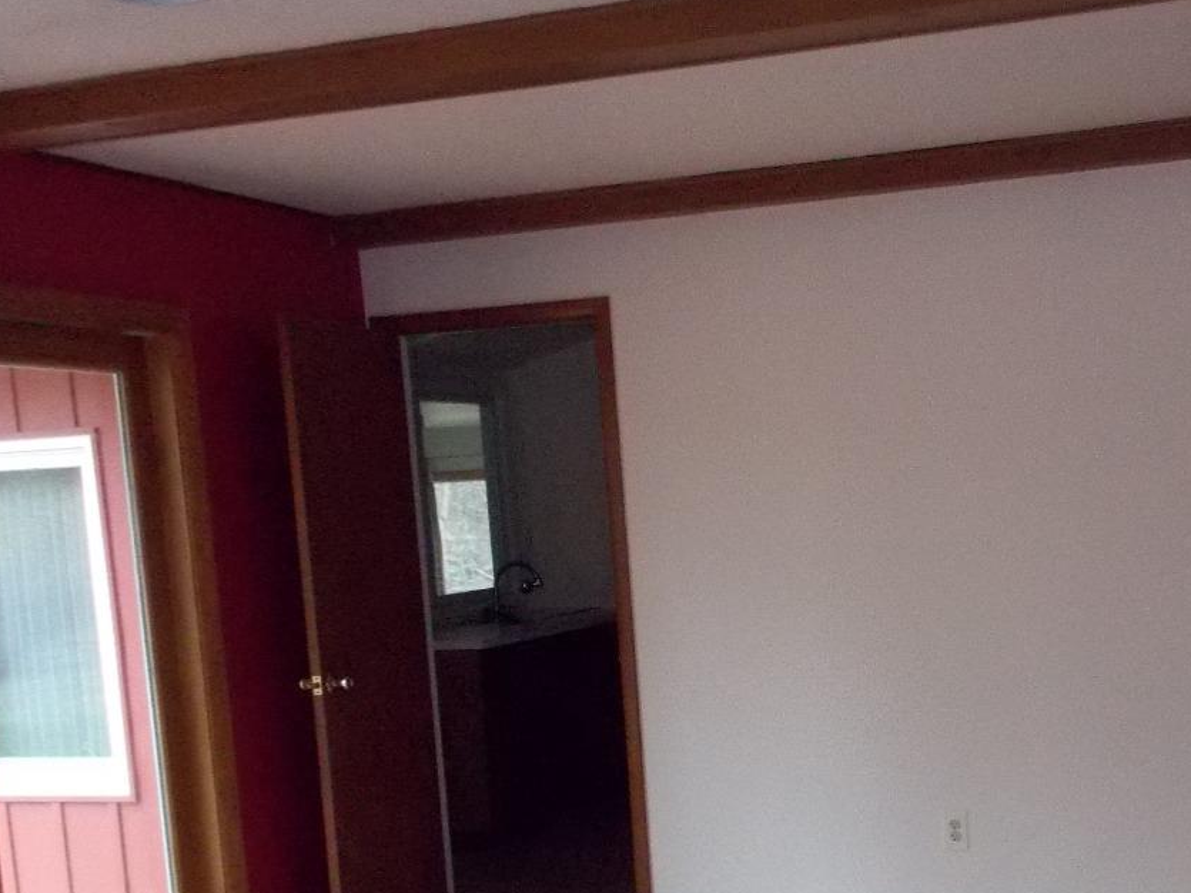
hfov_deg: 37.5
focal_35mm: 50
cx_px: 853
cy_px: 692
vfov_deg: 28.6
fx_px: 1720
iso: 640
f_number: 3.3
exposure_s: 1/40
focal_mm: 4.1
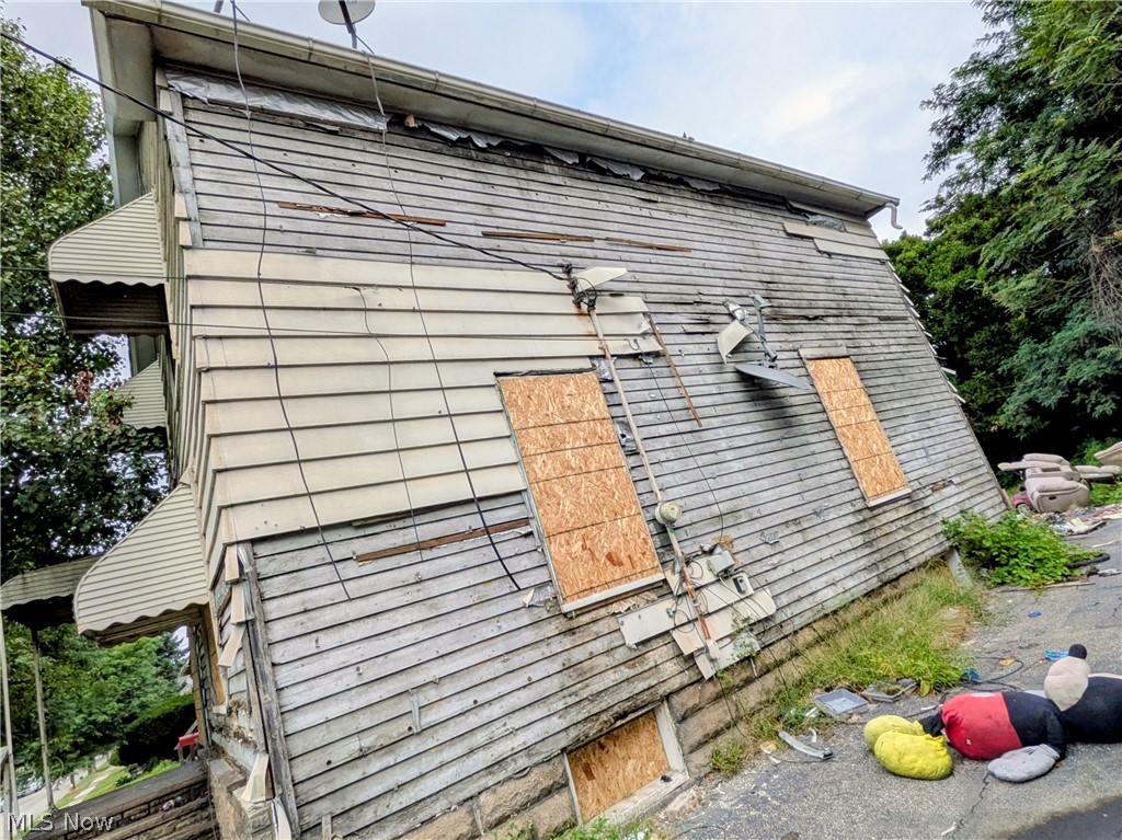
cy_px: 420
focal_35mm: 14
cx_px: 561
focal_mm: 1.85
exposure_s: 1/1751
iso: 54
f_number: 2.2
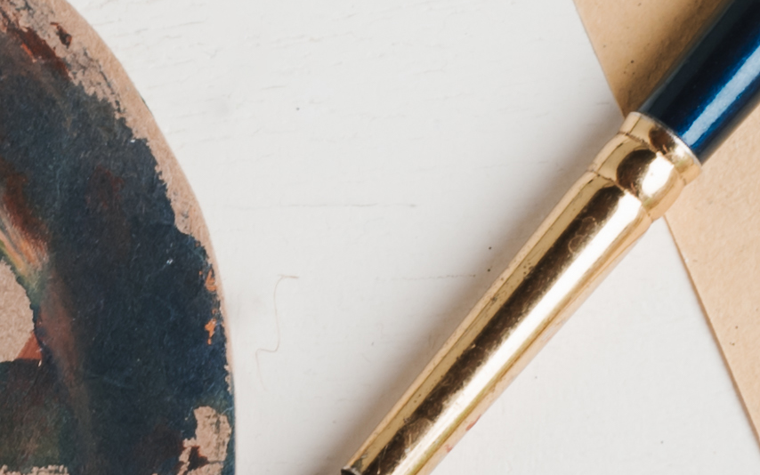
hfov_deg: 4.2
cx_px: -14
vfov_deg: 2.6
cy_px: 942
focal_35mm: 503
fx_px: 10420
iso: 100
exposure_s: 1/160
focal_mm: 70
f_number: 8
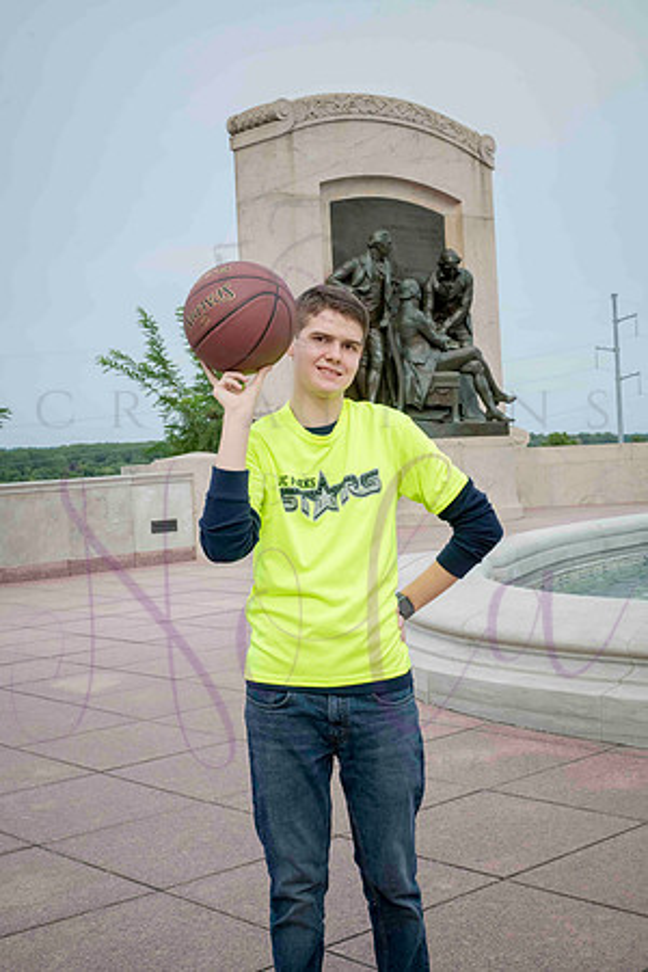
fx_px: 1350
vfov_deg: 39.6
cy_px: 486
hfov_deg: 27.0
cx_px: 324
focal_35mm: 50
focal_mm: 50
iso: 640
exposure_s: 1/400
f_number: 14
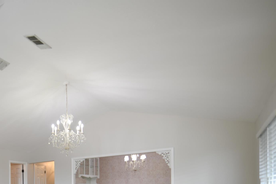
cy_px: 194
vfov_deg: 36.8
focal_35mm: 31
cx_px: 32
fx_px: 238
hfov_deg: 53.4
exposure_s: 1/20
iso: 64
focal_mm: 14
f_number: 2.8
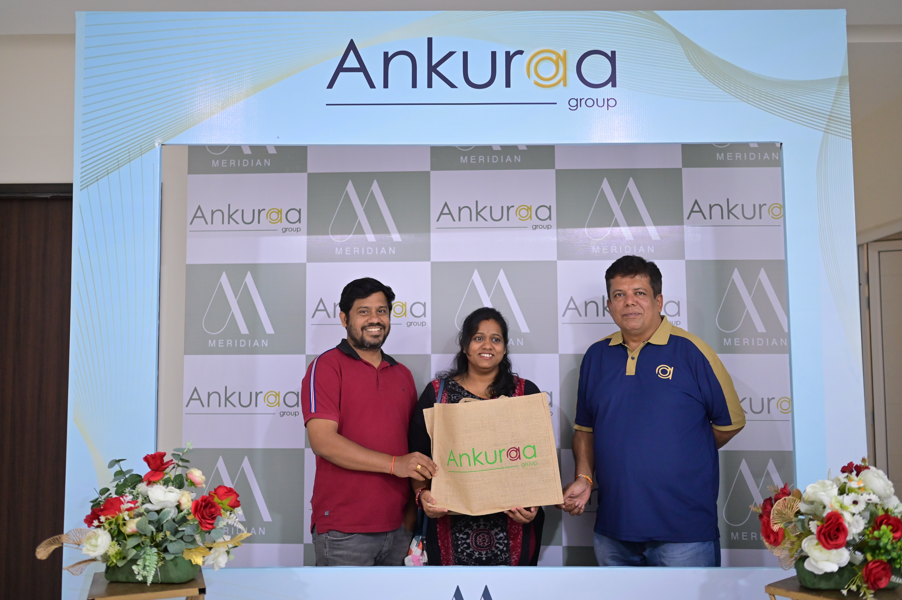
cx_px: 451
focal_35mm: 35
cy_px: 300
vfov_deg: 37.8
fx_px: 876
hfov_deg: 54.5
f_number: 1.8
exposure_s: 1/125
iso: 2000
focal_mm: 35
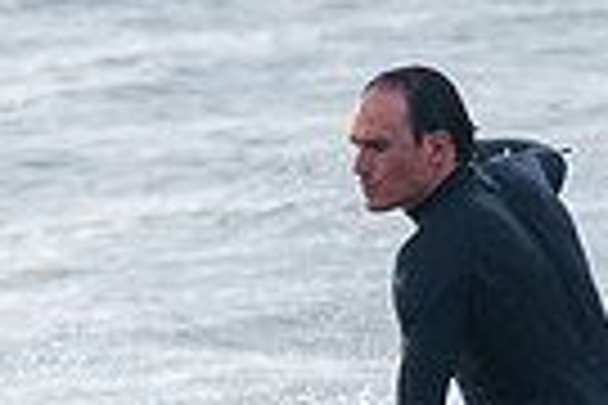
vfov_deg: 0.6
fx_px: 36359
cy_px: 646
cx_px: 252
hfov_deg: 1.0
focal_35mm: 2153
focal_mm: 500
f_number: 5.6
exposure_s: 1/1000
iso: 450
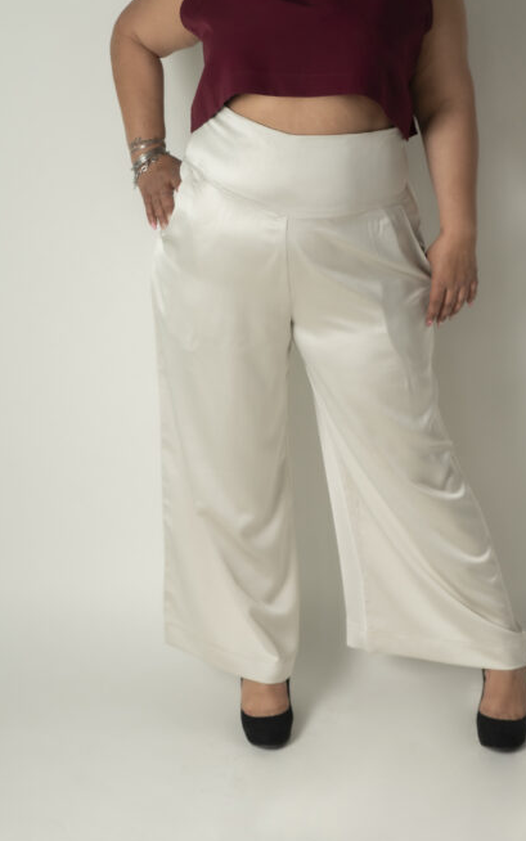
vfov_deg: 24.7
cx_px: 314
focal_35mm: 83
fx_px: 1903
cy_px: 230
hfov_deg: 15.7
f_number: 5.6
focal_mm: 52
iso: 500
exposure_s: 1/125
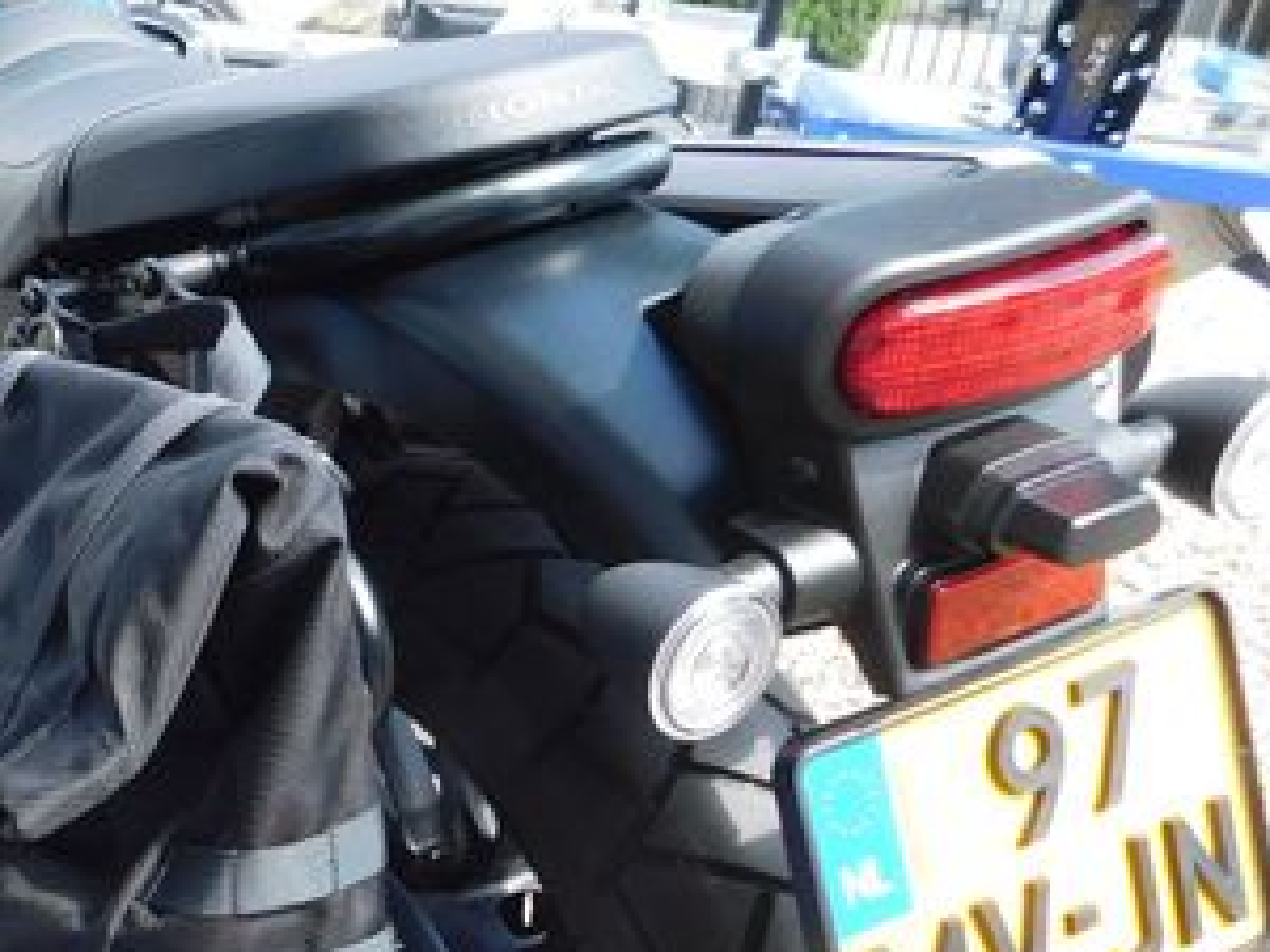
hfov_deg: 35.9
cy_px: 795
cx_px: 68
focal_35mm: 49
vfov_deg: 28.9
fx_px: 1798
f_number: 3
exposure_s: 1/250
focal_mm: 4
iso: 125
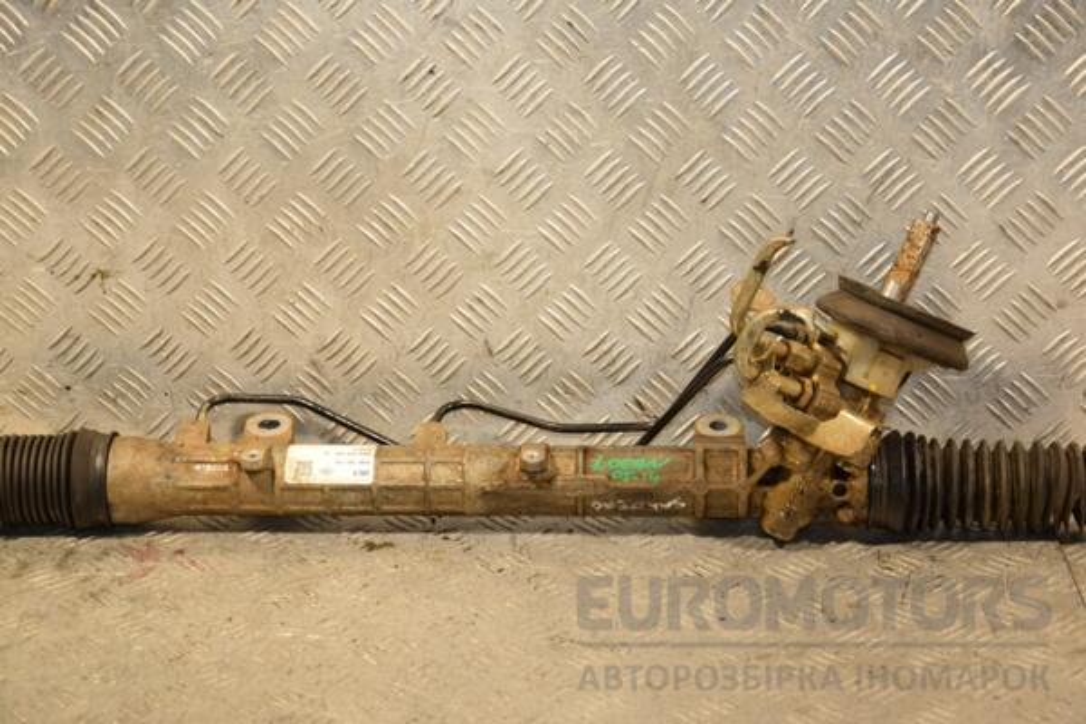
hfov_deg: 26.0
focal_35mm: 78
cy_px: 362
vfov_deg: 17.5
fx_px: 2353
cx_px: 543
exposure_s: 1/125
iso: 800
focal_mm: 52
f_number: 5
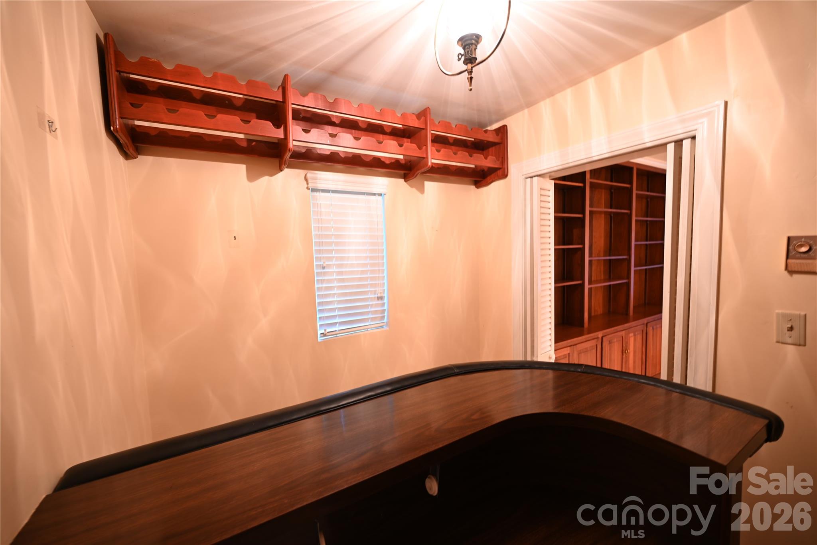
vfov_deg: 81.2
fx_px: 318
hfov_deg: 104.2
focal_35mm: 14
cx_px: 408
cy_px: 272
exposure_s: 1.3
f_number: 4
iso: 100
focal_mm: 14
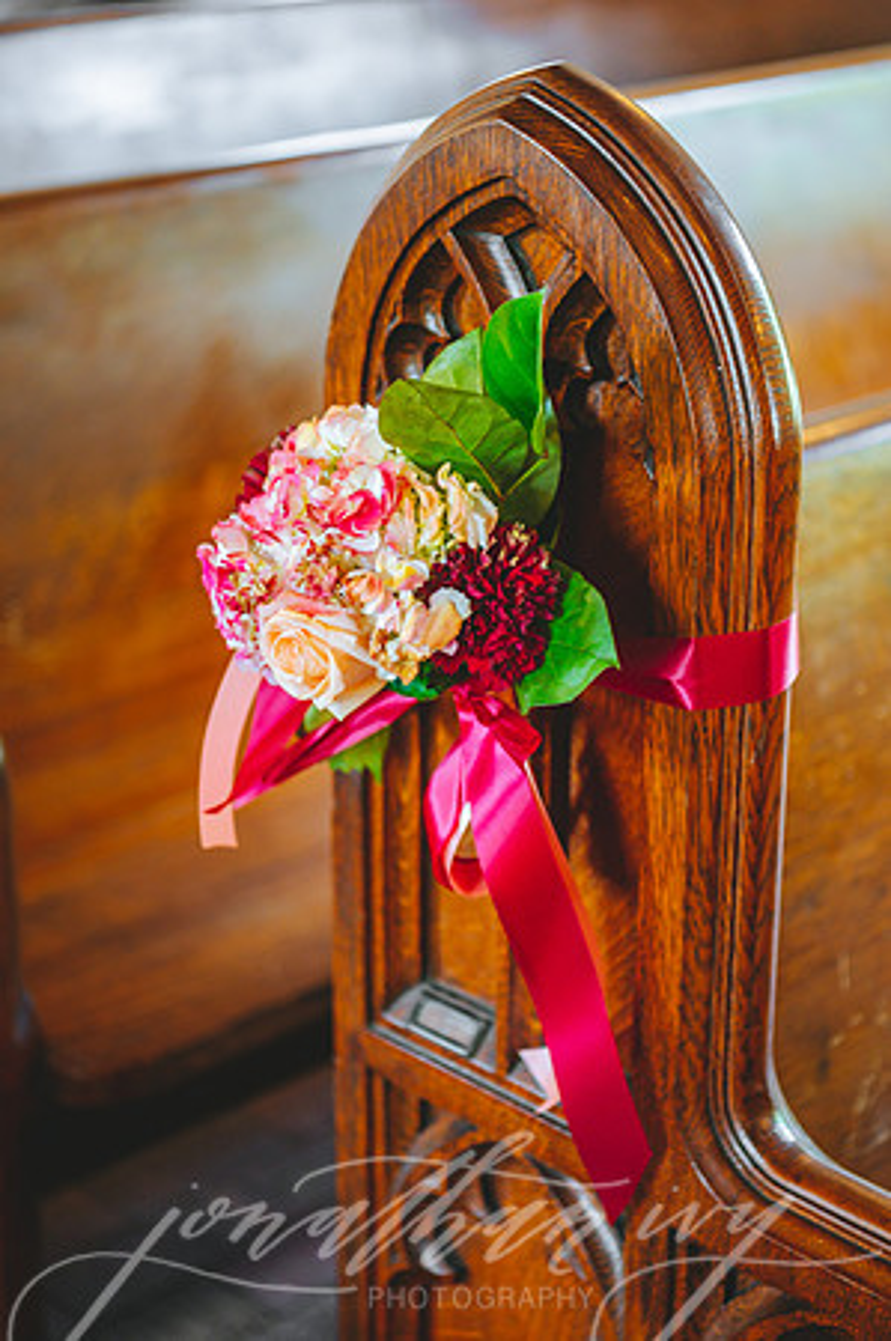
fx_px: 2419
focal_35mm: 65
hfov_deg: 20.9
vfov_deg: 31.0
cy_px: 670
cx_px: 446
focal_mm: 65
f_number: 2.8
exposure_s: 1/80
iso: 1000
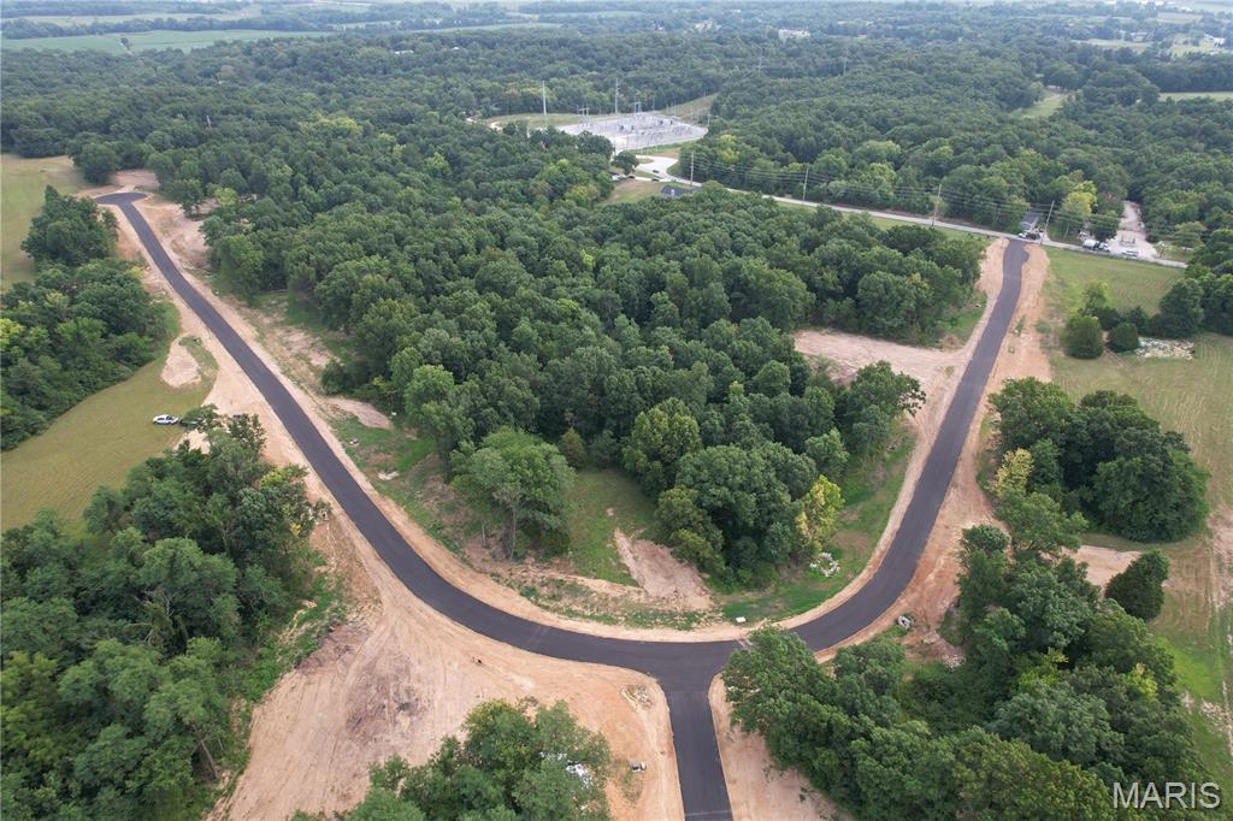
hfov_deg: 78.6
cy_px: 410
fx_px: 753
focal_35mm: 22
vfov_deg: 57.2
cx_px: 616
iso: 100
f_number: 2.8
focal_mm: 8.38
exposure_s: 1/400
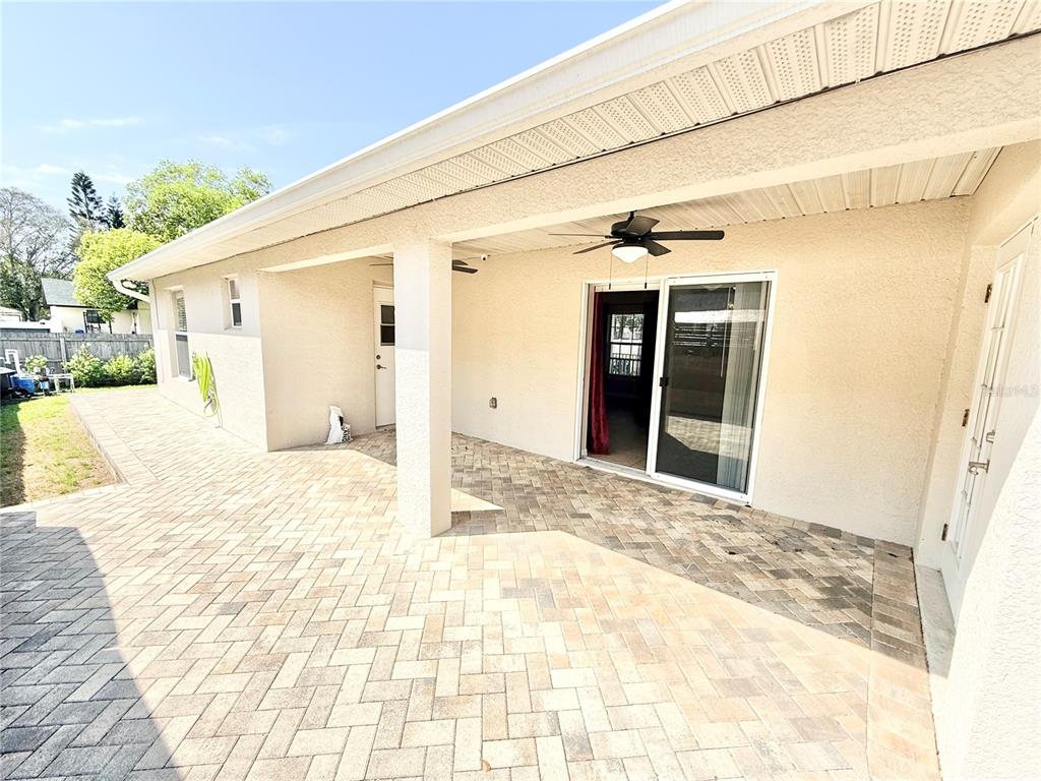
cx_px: 520
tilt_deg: -8.4
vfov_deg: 85.7
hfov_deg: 102.1
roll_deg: -1.8
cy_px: 390
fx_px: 421
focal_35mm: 14
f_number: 2.2
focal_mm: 2.22
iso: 50
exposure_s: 1/1033
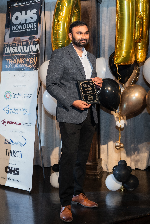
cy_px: 92
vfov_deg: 32.3
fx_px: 387
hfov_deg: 21.9
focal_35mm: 62
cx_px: 58
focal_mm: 35
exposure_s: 1/200
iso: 1250
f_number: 2.2
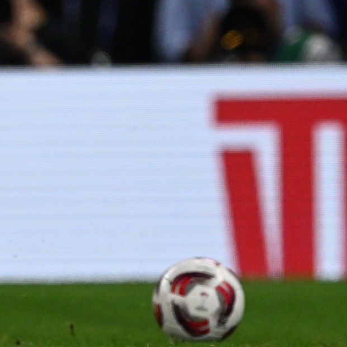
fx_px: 19042
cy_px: 57
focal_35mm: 1679
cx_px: -40
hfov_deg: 1.0
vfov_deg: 1.0
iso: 2000
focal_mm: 600
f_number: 4
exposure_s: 1/2000
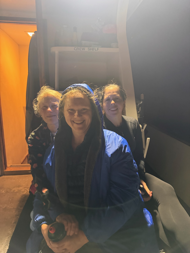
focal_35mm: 24
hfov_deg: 56.8
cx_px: 95
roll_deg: -2.6
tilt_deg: -14.3
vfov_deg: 71.6
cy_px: 126
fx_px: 176
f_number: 1.78
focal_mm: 6.76
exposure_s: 1/60
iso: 640
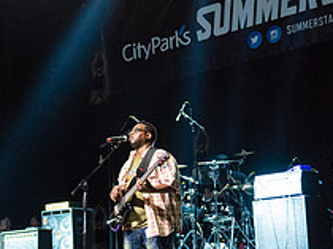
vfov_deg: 14.6
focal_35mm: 101
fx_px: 970
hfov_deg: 18.1
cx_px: -106
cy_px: 153
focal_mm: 38
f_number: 2.8
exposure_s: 1/320
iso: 4000
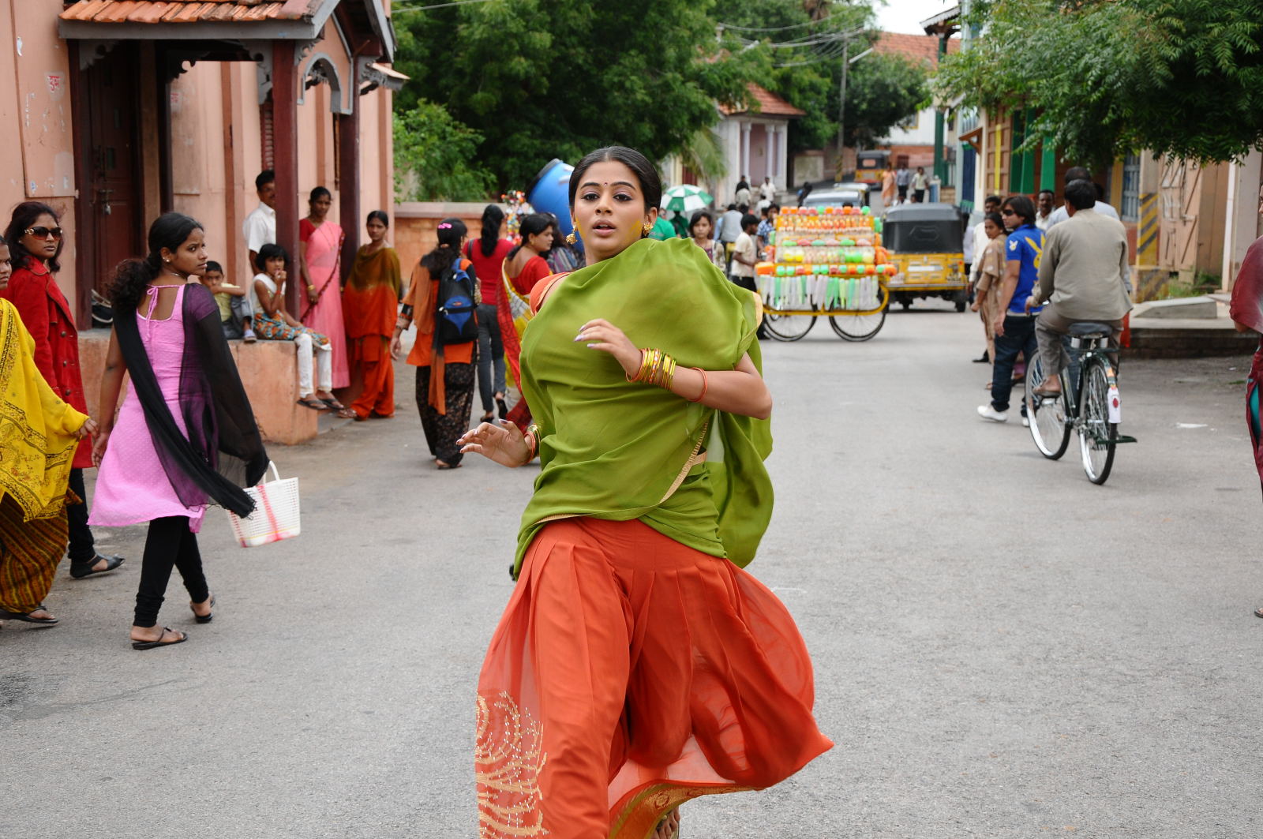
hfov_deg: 33.4
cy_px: 420
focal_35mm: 60
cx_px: 632
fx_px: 2103
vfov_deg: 22.6
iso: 500
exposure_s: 1/400
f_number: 5
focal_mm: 40
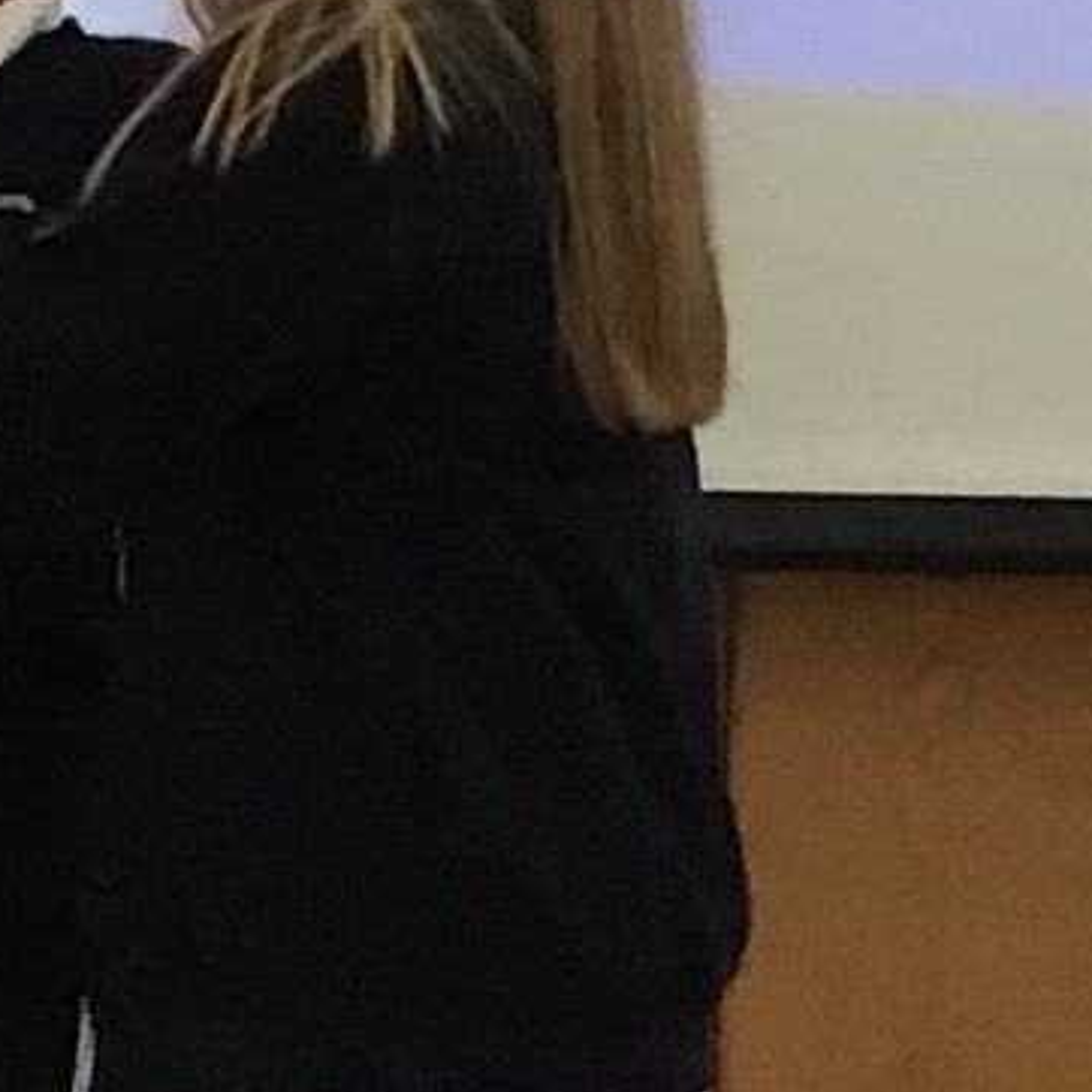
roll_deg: -2.1
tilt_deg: -1.4
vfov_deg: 7.1
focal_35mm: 247
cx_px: 727
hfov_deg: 7.1
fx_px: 8816
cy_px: 609
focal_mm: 3.3
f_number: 2.4
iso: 125
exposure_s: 1/33
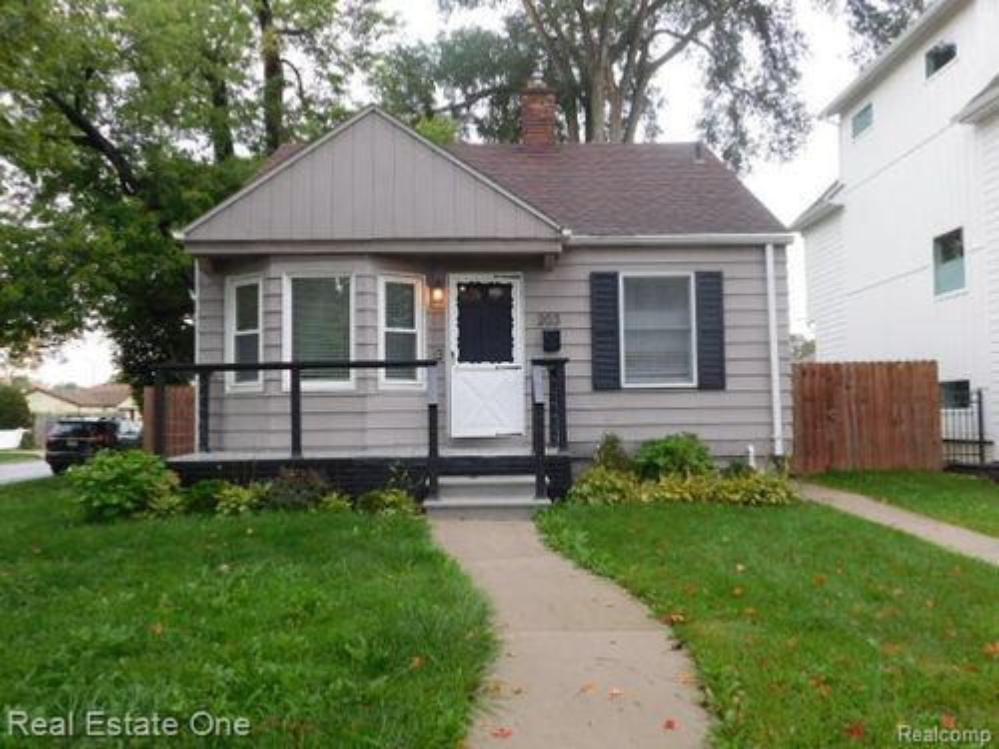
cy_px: 374
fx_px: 866
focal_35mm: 30
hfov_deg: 60.0
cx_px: 500
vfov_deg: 46.8
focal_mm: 5.3
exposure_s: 1/100
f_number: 3.2
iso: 125
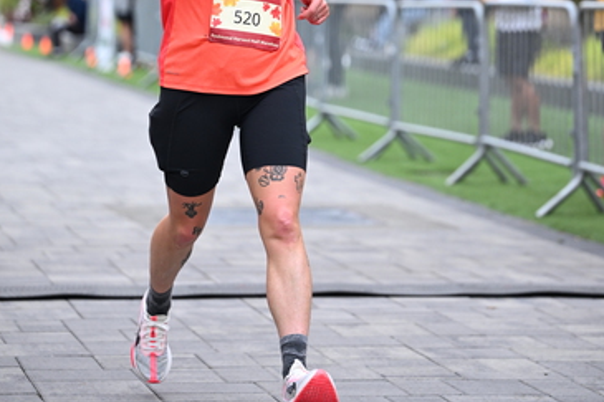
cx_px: 302
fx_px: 2784
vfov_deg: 8.2
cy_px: 13
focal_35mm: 166
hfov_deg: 12.4
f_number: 2.8
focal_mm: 110
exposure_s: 1/1600
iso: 1000
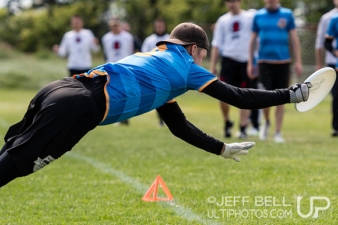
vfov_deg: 3.6
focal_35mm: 383
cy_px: 33
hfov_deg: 5.4
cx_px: 171
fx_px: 3601
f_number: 4
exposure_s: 1/1250
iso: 250
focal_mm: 150
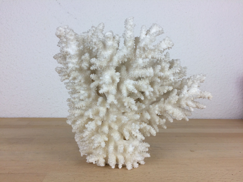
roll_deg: -0.8
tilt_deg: -0.6
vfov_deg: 48.2
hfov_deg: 61.7
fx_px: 204
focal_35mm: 29
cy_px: 91
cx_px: 122
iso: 40
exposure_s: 1/100
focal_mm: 4.15
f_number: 2.2
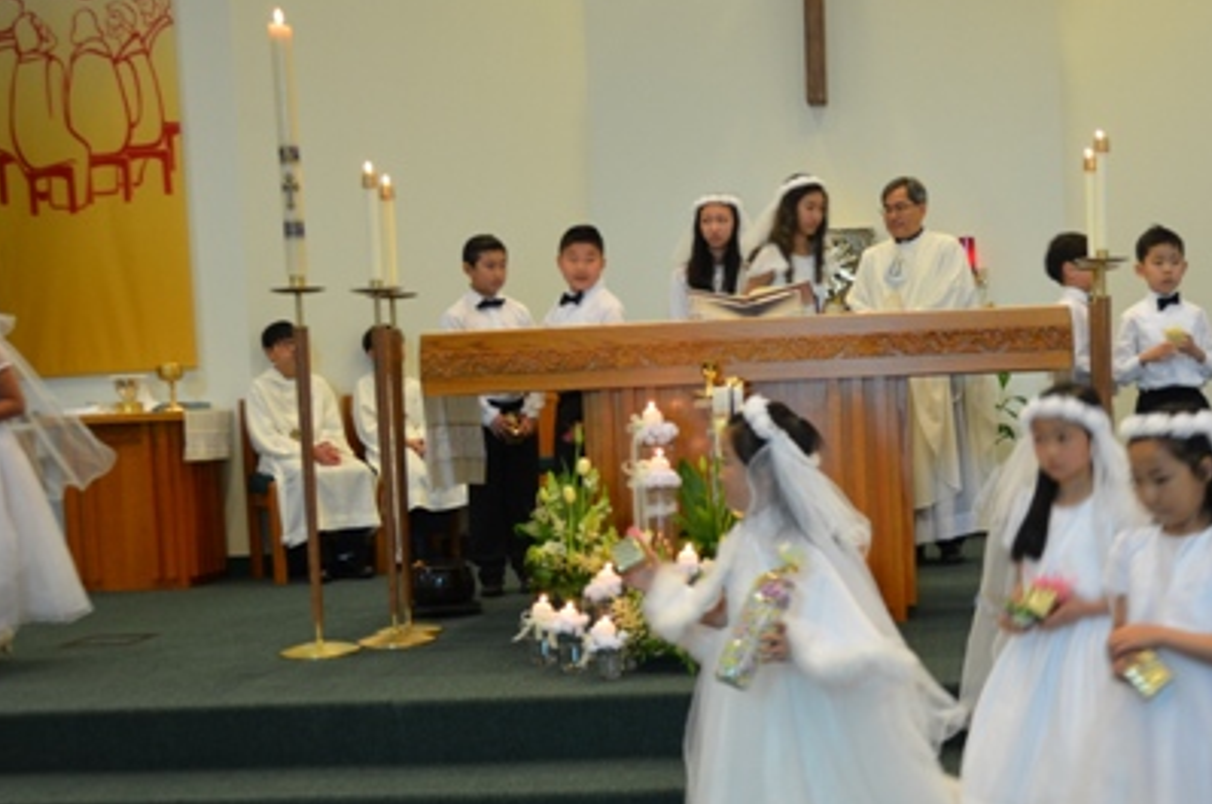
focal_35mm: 53
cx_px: 895
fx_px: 1781
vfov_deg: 25.4
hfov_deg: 36.8
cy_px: 506
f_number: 3.8
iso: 800
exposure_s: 1/50
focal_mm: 22
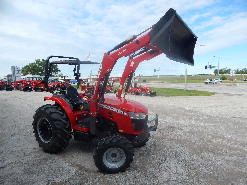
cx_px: 124
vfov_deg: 61.1
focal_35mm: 22
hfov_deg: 76.4
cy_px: 92
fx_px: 157
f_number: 3
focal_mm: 4
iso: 125
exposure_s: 1/1000
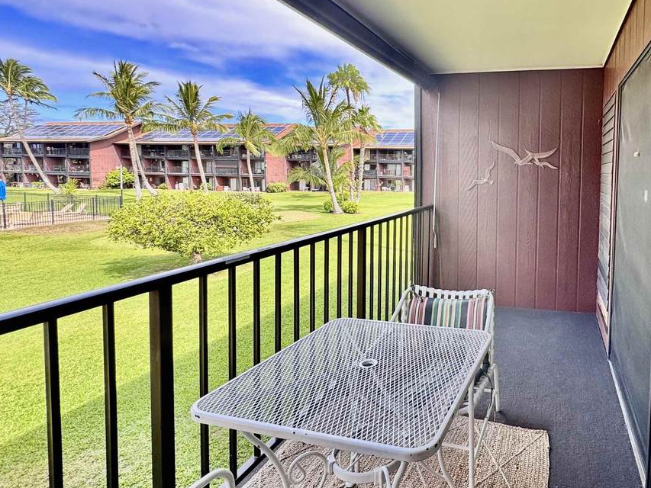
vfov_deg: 62.8
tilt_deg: -3.5
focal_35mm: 21
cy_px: 192
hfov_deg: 74.0
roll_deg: -1.1
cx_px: 480
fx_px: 395
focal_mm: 2.22
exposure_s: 1/226
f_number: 2.2
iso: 40
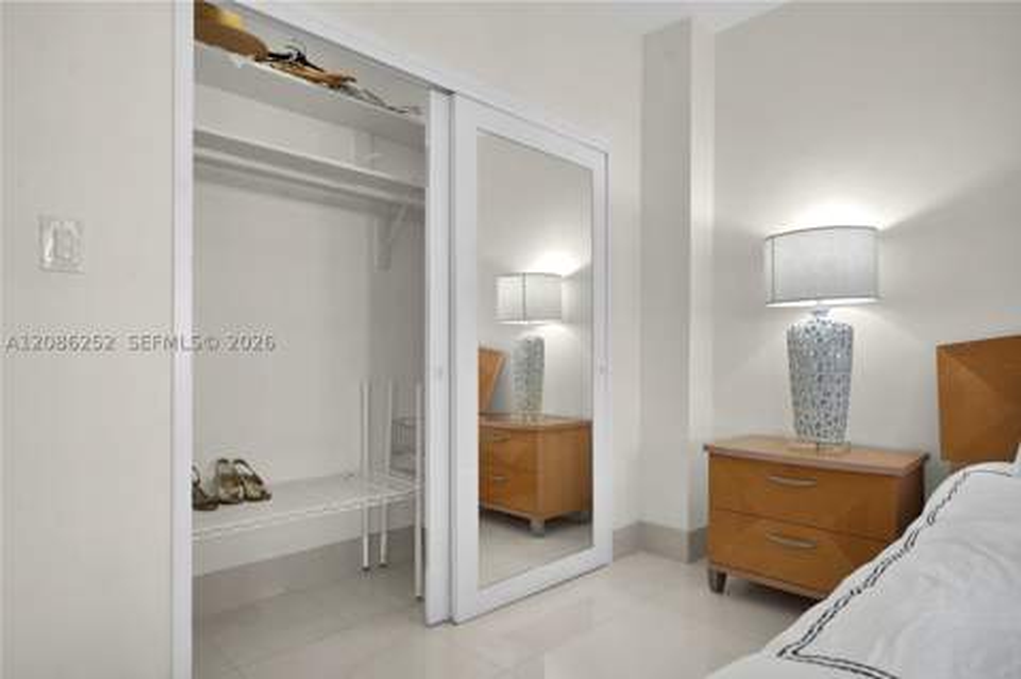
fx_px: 567
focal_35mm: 20
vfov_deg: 61.8
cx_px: 510
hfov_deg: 84.0
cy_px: 340
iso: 1000
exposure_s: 1/640
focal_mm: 20
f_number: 7.1
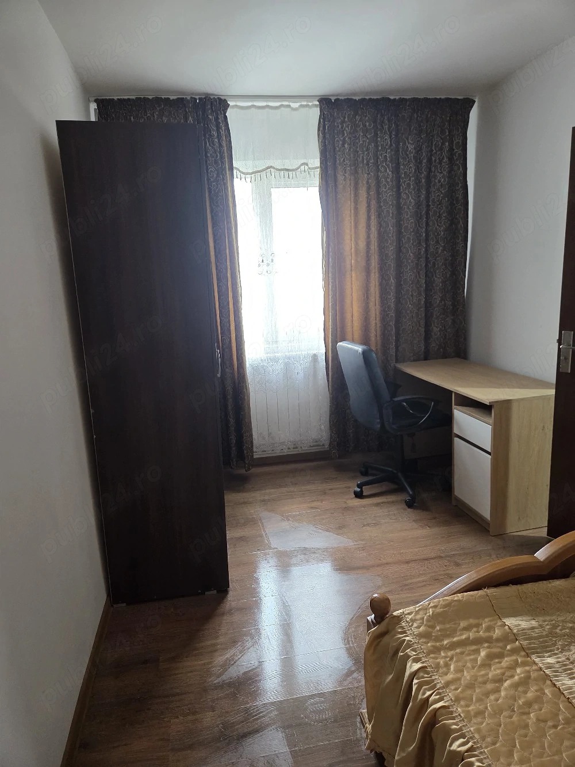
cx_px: 288
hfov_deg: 58.9
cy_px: 384
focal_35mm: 23
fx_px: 509
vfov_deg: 73.9
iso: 500
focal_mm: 5.4
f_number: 1.8
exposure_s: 1/101
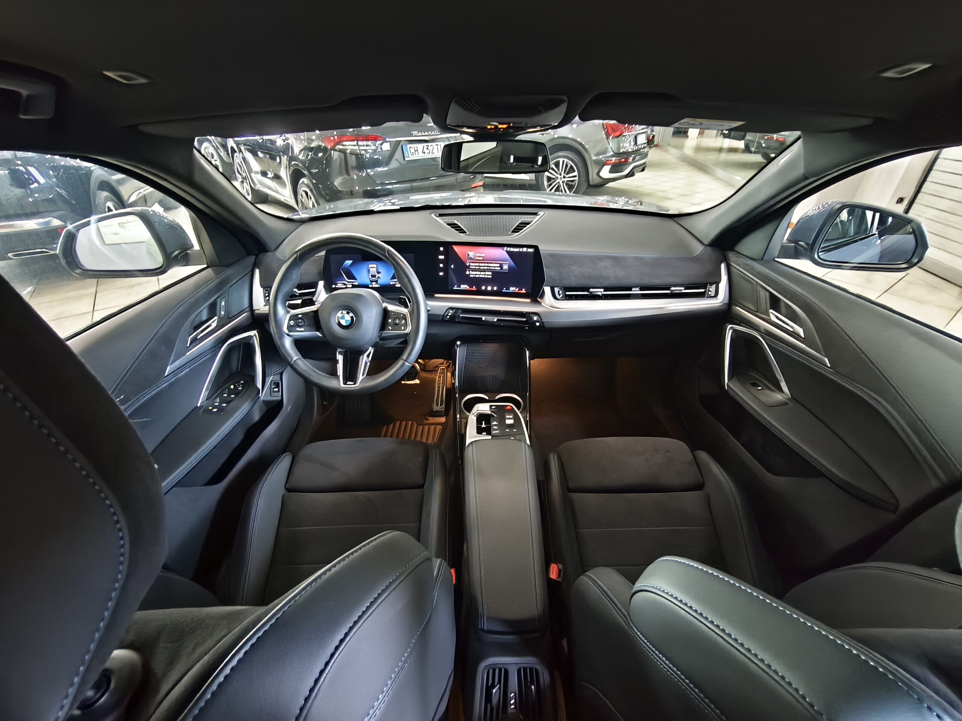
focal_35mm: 15
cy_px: 360
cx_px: 481
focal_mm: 1.91
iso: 2000
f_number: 2.2
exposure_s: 1/11.1
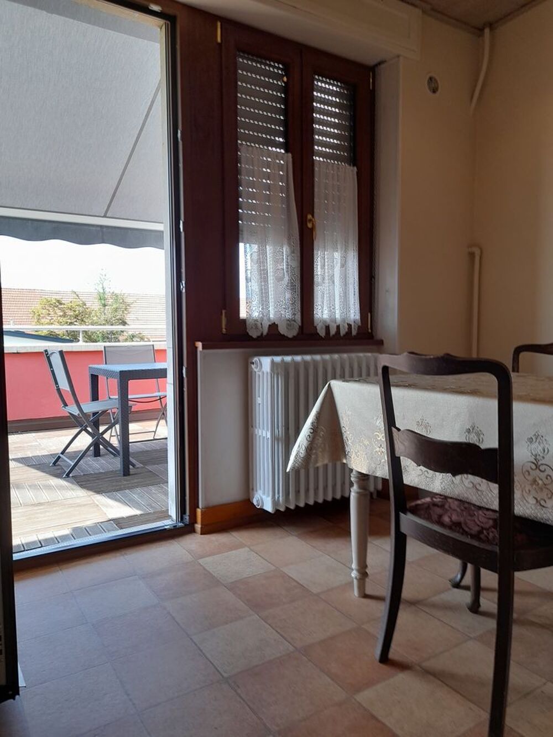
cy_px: 368
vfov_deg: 69.4
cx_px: 276
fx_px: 532
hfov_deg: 54.9
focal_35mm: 25
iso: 25
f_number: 2
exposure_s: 1/50
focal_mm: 4.6
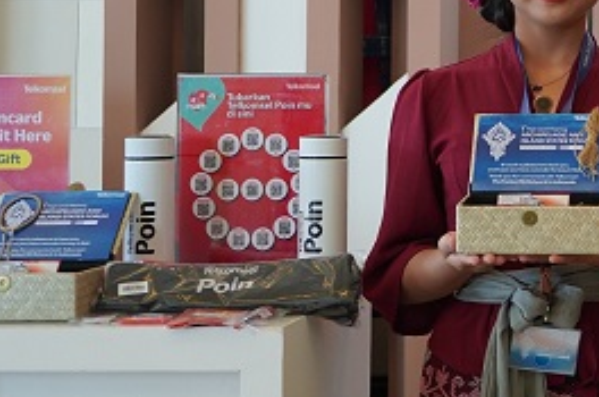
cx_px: 830
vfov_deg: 12.2
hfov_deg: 17.1
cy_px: 17
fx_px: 1844
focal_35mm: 111
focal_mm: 39
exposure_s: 1/160
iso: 1250
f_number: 4
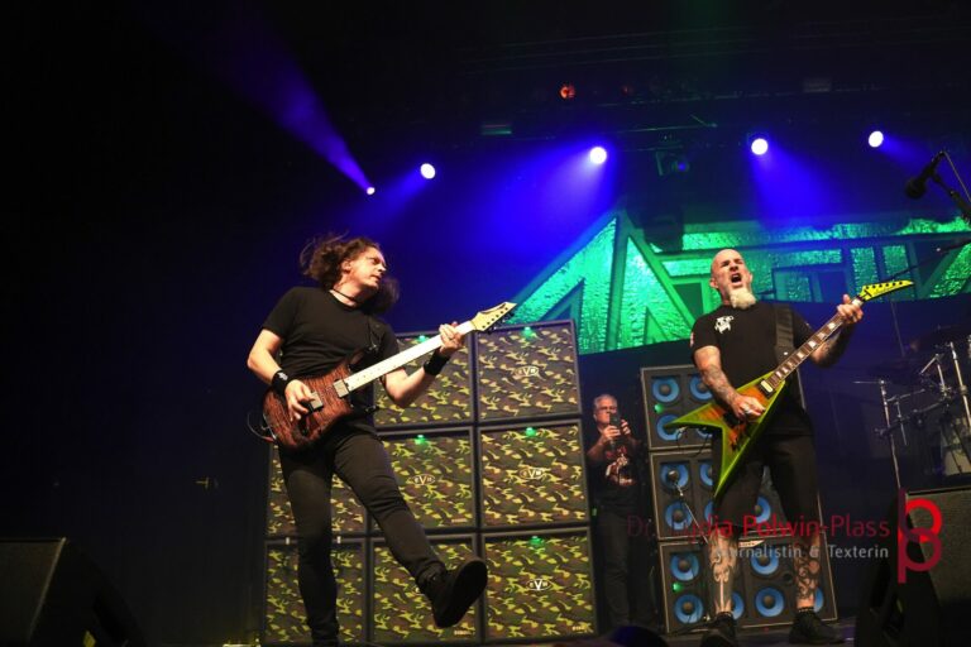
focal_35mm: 27
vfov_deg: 47.9
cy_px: 324
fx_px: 728
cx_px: 486
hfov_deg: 67.4
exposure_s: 1/160
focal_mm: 18
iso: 4000
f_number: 3.5
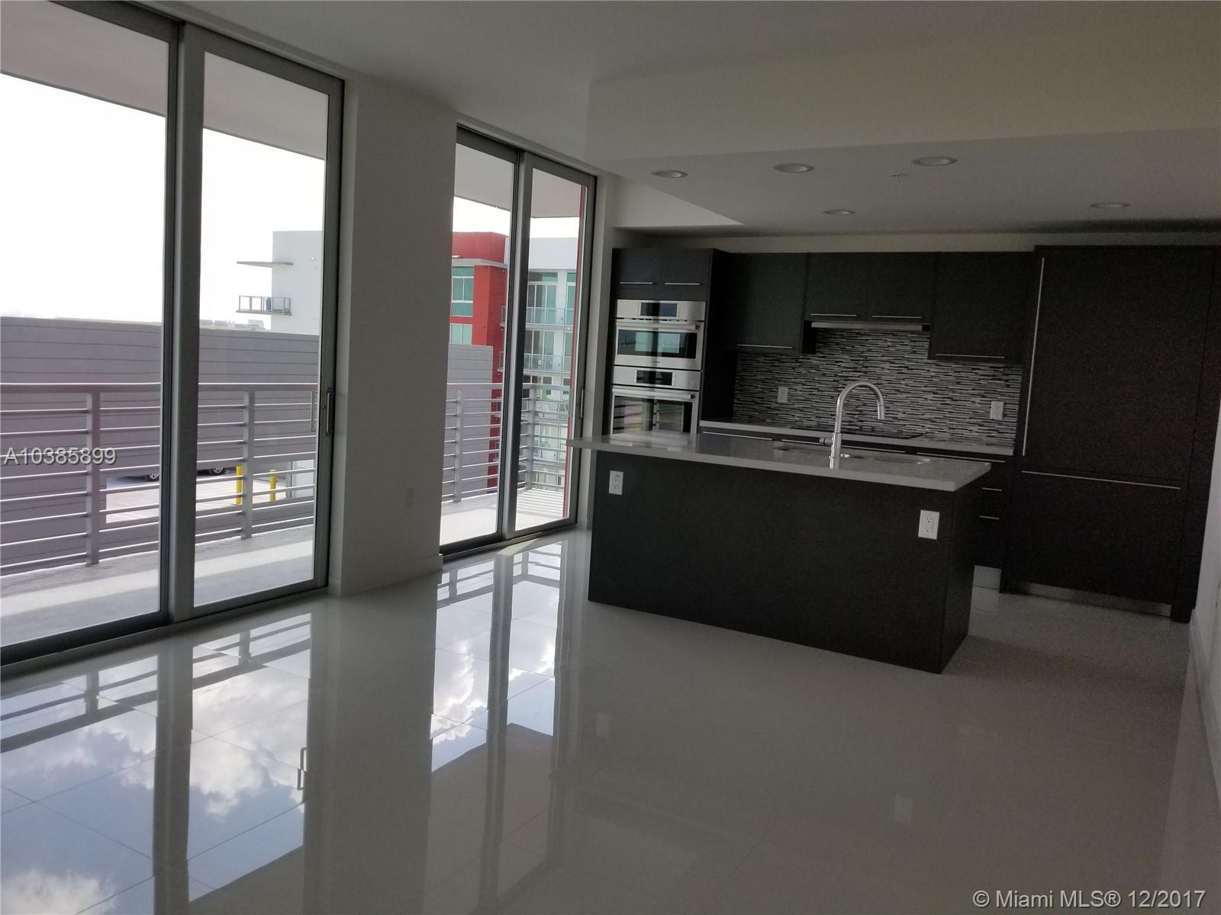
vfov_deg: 53.1
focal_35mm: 26
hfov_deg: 67.3
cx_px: 610
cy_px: 458
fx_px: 917
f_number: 1.7
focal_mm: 4.25
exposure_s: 1/998
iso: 50
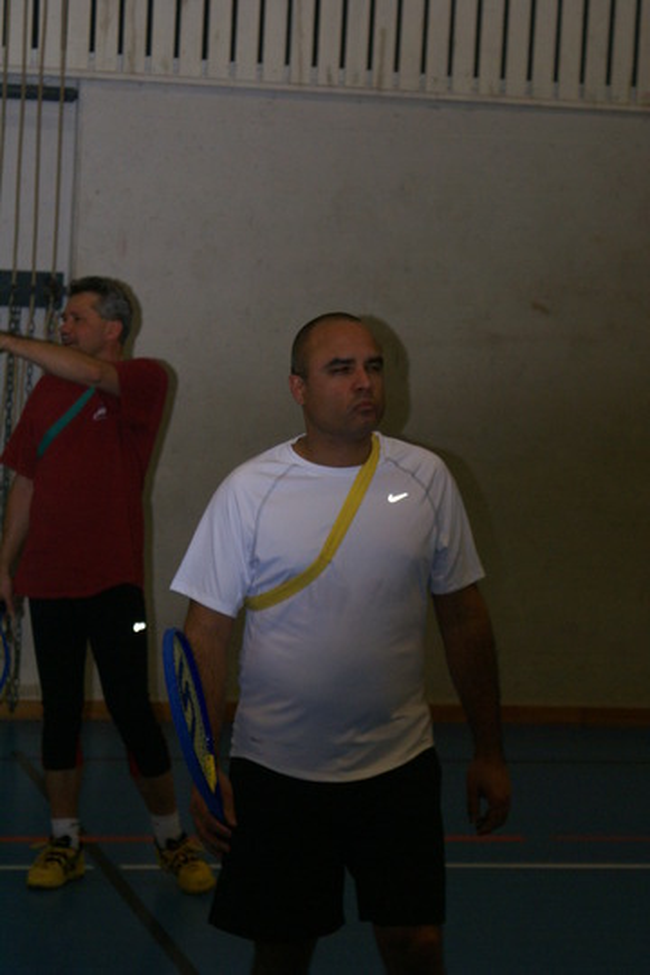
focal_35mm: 105
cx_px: 325
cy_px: 488
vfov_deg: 19.5
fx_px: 2844
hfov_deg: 13.0
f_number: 5.6
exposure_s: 1/125
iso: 400
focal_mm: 70
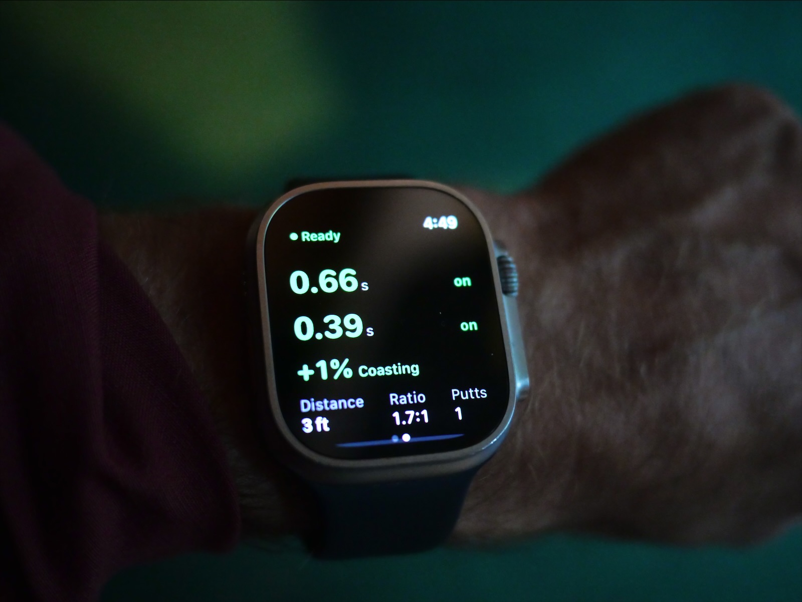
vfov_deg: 36.0
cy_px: 301
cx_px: 401
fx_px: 927
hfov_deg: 46.8
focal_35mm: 40
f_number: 1.8
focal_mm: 20
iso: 3200
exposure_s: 1/50
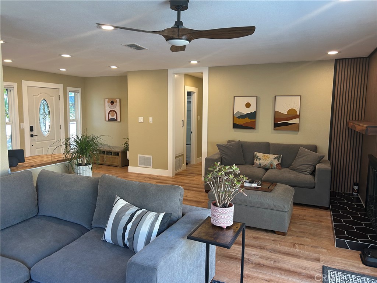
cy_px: 142
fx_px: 283
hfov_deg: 67.3
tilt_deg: -6.5
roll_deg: -0.8
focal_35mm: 26
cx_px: 188
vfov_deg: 53.1
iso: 100
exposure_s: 1/120
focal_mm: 5.7
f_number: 1.5
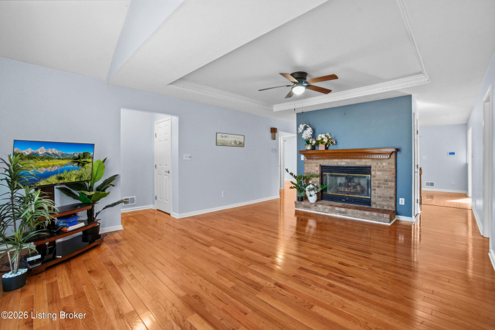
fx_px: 206
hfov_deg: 100.4
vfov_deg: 77.3
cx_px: 248
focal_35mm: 15
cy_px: 165
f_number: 11
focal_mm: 10
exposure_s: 1
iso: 400
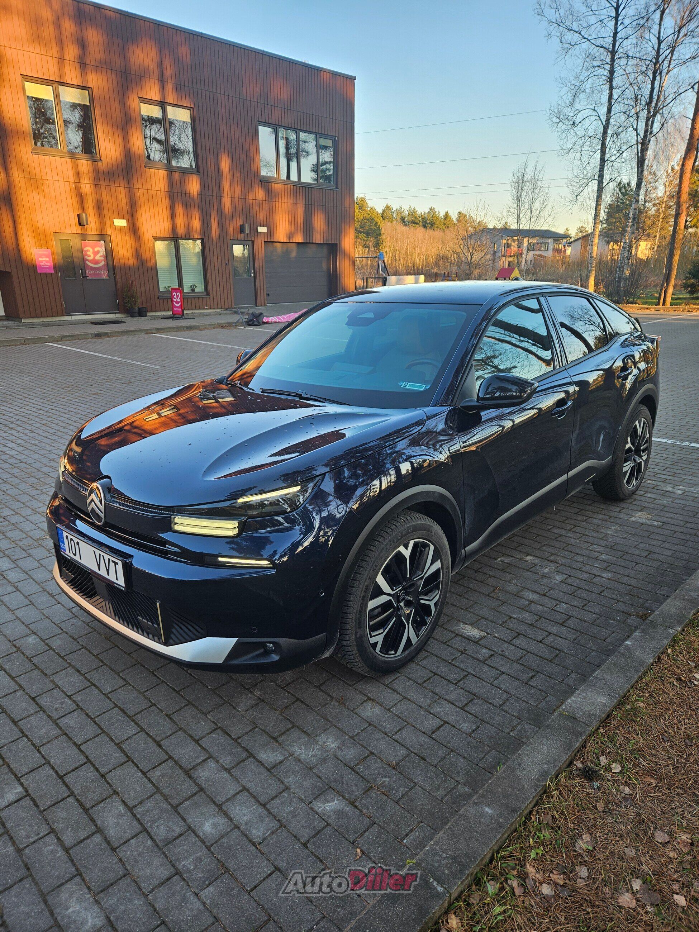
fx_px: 619
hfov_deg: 58.9
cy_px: 466
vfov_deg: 73.9
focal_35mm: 23
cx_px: 350
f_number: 1.8
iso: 25
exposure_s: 1/100
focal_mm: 5.4
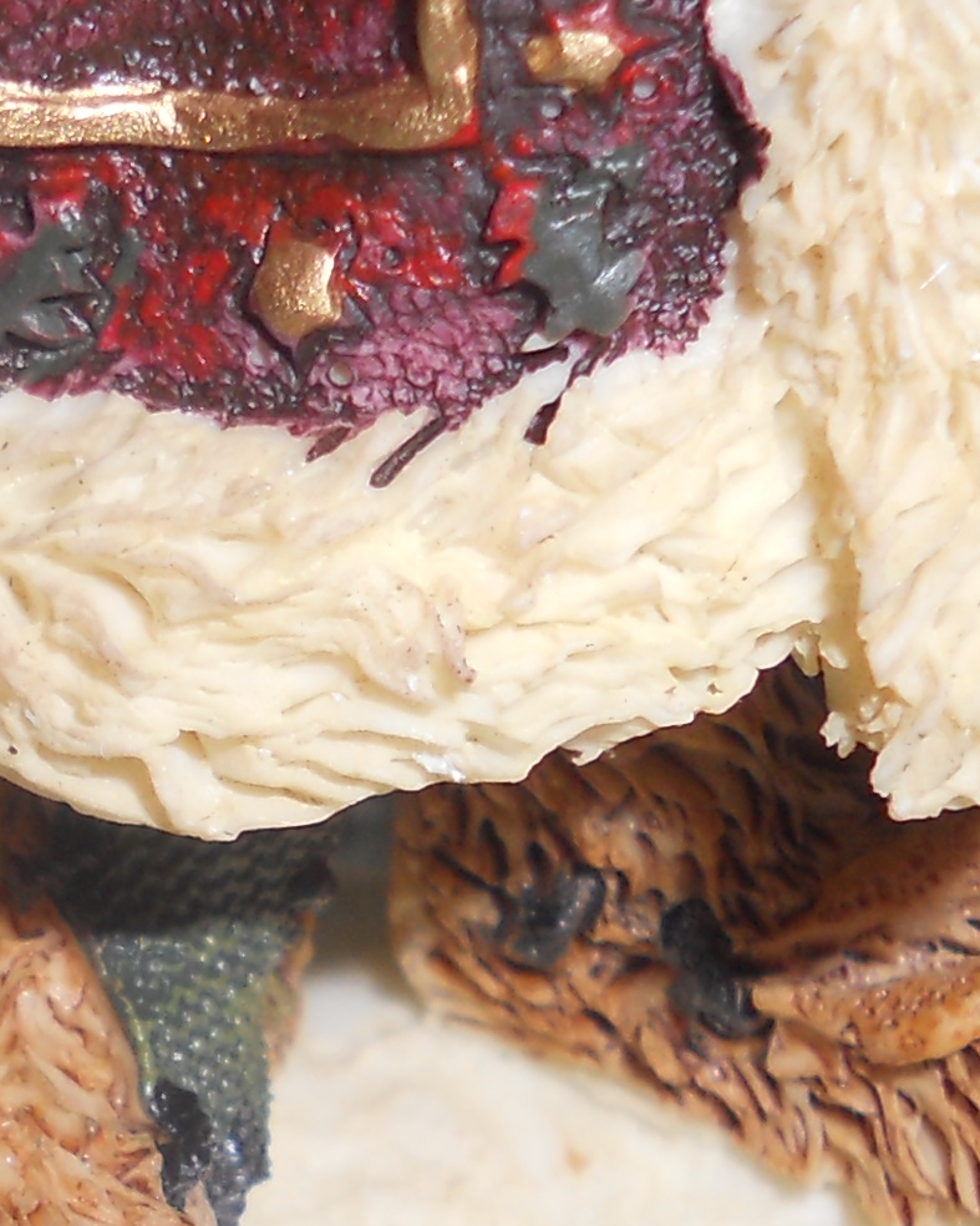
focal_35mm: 127
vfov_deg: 14.9
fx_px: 4605
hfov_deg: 11.9
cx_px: -110
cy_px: 1194
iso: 80
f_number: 8.8
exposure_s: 1/25
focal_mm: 5.8
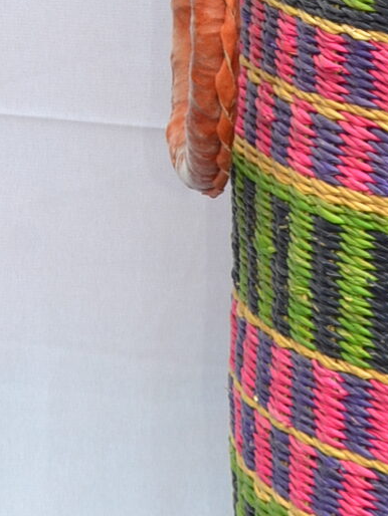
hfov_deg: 8.5
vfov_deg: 11.7
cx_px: 674
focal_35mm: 168
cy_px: 74
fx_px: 2509
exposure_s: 1/60
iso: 100
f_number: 5.6
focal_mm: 26
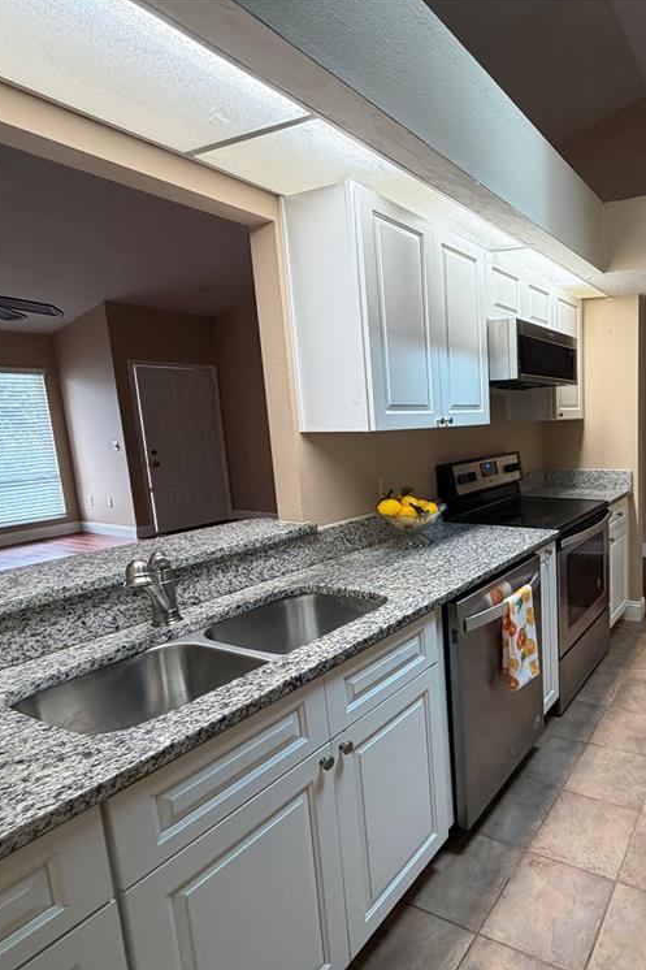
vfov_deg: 84.0
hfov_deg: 55.6
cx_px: 552
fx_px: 539
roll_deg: +1.6
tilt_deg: -9.5
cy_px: 493
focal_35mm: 20
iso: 250
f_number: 2.2
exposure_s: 1/120
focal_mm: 2.22
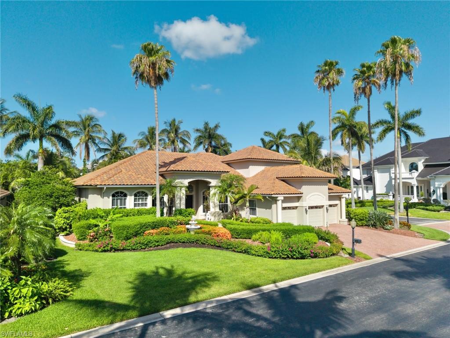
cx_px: 225
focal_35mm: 24
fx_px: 312
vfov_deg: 56.8
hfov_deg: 71.6
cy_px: 169
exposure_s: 1/500
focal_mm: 8.67
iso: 100
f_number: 1.8
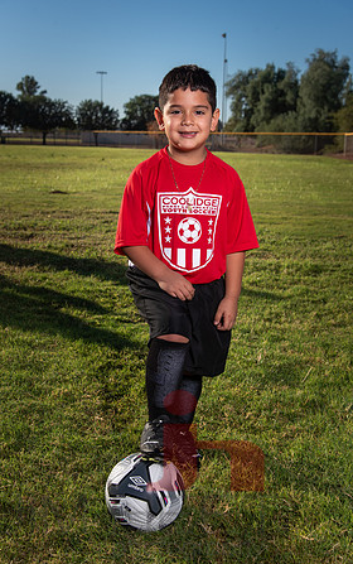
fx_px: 630
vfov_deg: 48.2
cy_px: 281
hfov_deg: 31.3
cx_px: 169
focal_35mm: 41
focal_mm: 40
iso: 100
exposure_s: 1/1000
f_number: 5.6
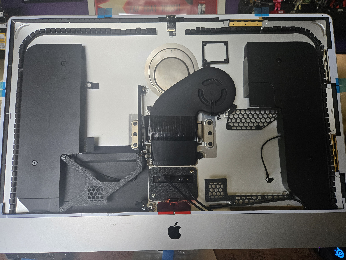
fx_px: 230
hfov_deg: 73.9
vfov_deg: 58.9
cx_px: 173
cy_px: 130
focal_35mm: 23
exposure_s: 1/180
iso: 160
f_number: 1.8
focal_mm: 5.4
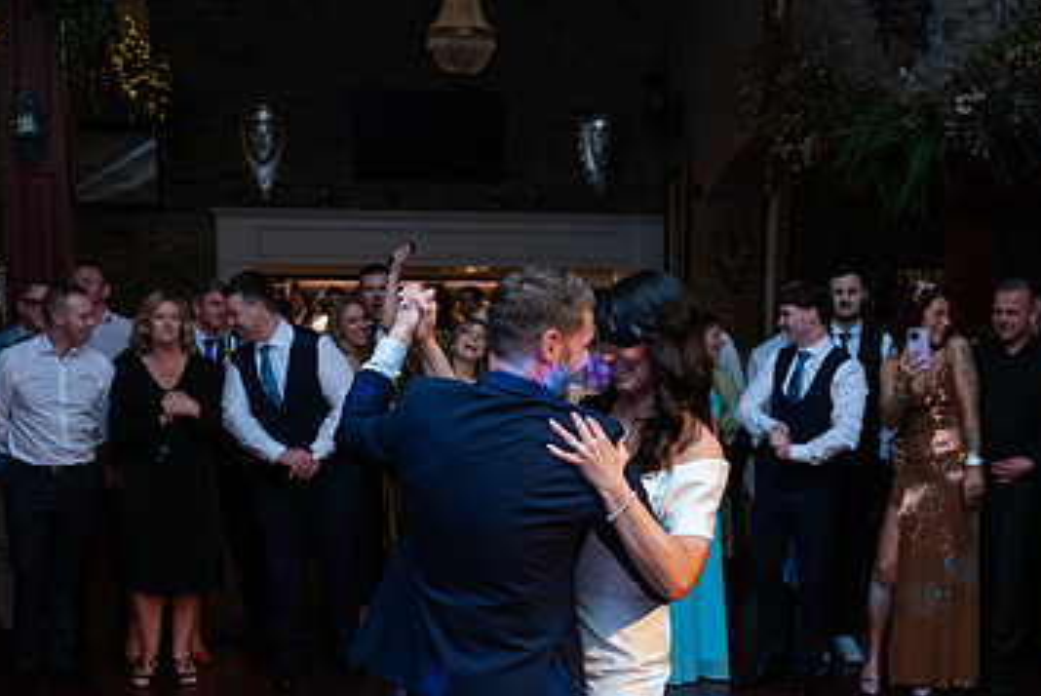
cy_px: 540
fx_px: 1650
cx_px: 529
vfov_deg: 23.5
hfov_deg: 35.0
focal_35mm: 57
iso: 640
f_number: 3.5
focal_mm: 35
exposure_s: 1/160
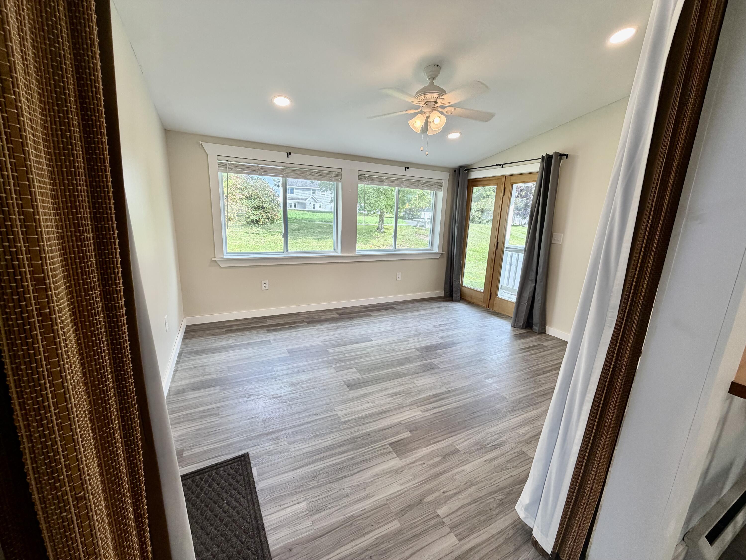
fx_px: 302
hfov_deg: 102.1
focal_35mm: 14
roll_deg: -2.2
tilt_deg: -12.4
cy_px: 280
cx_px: 373
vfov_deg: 85.7
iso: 100
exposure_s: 1/120
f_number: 2.2
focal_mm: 2.22
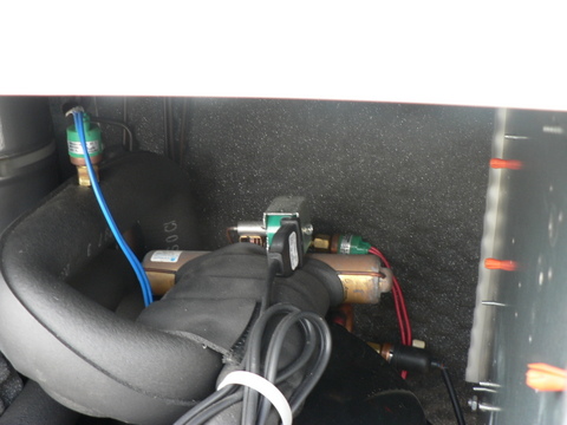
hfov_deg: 51.4
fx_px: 590
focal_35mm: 36
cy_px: 212
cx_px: 284
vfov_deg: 39.7
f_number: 2.8
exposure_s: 1/30
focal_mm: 6
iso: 150
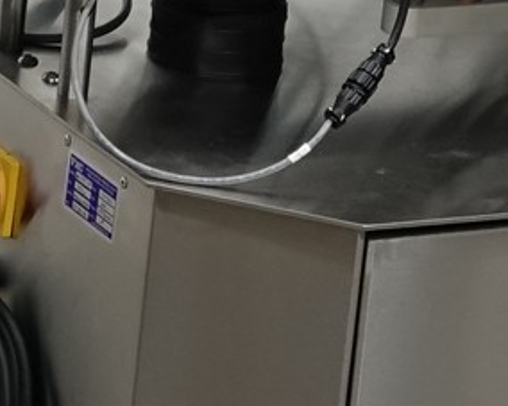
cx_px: 599
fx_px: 7620
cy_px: -185
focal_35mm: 507
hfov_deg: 3.8
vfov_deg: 3.0
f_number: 4
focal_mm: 27.44
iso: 640
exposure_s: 1/80
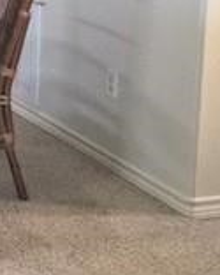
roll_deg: -0.6
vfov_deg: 15.9
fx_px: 943
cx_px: -255
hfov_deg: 11.6
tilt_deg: -7.3
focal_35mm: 116
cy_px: -58
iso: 40
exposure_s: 1/15
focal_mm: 4.15
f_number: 2.2
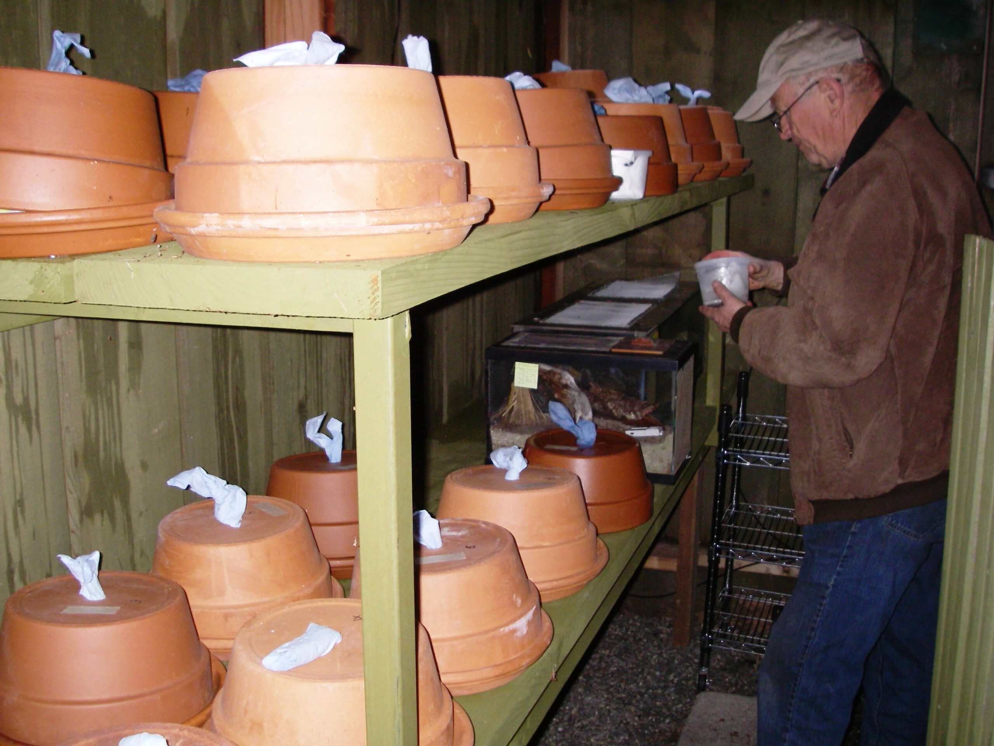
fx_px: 1091
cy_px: 373
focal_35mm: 38
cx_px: 497
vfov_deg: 37.7
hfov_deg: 49.0
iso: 160
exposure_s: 1/40
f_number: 3.3
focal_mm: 6.3
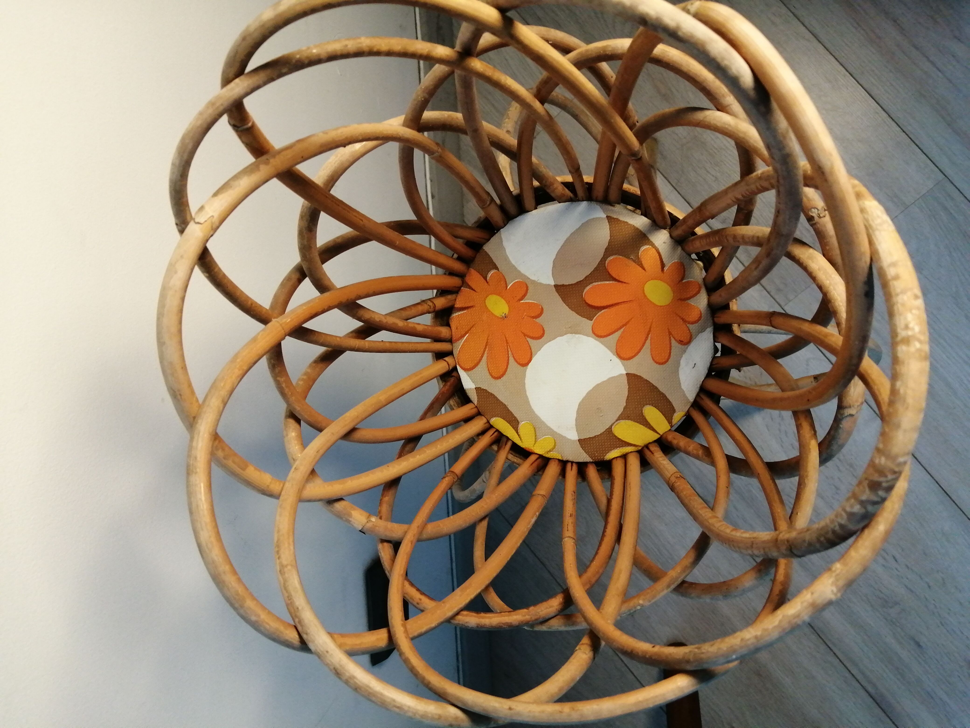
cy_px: 364
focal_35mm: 26
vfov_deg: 53.1
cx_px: 485
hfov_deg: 67.3
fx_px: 729
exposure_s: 1/33.3
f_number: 1.8
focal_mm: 3.46
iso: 200
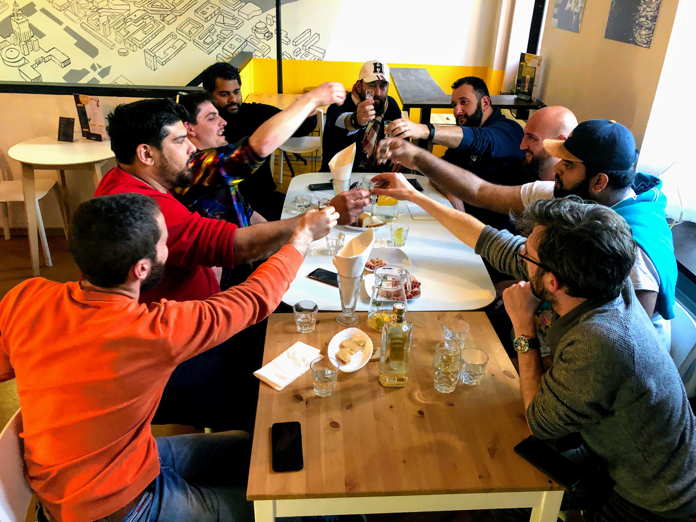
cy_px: 261
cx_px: 348
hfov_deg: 63.4
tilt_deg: -25.0
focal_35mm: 28
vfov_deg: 49.7
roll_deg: -1.6
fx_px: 563
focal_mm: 4
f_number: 1.8
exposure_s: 1/6
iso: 80
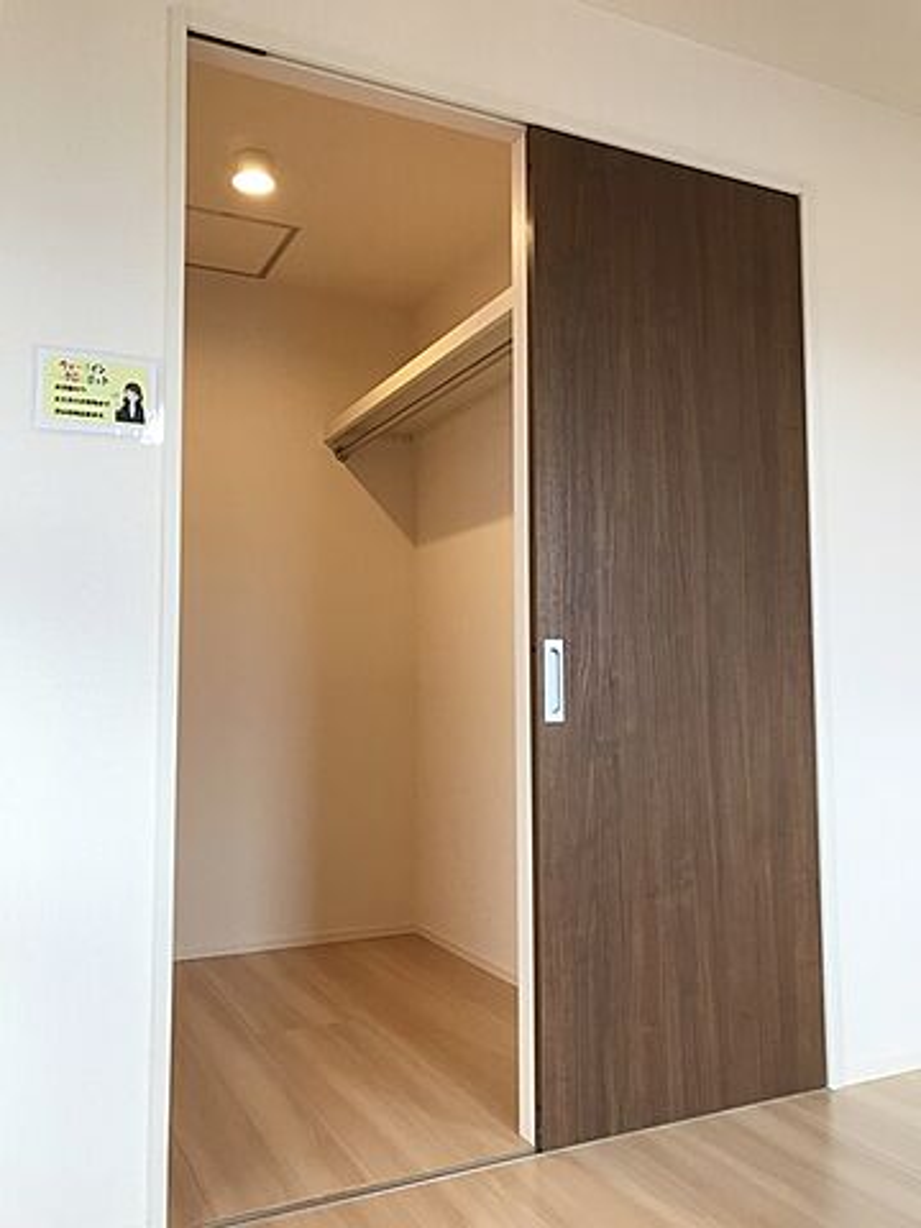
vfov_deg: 63.4
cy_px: 614
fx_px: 993
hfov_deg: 49.7
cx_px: 460
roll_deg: +0.8
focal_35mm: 28
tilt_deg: +6.0
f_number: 1.8
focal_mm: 3.99
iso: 25
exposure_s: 1/30
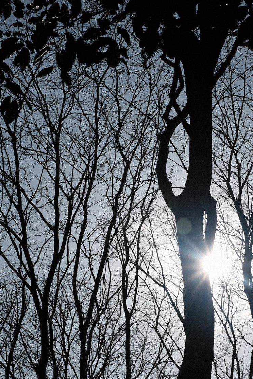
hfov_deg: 17.9
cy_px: 174
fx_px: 801
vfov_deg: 26.6
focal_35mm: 76
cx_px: 136
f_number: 11
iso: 200
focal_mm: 35
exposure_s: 1/500
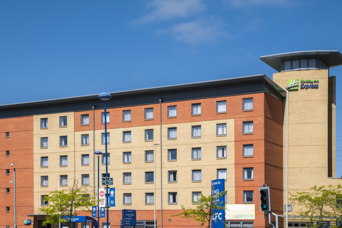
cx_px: 168
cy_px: 138
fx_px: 1017
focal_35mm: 107
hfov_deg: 19.1
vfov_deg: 12.8
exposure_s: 1/60
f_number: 16
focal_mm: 88
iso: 160
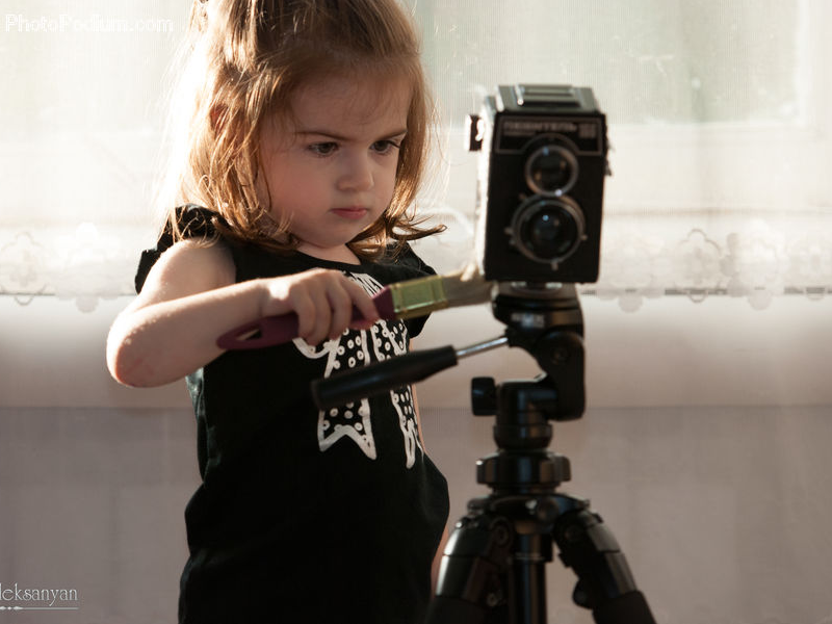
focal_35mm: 236
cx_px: 378
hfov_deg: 8.4
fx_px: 5661
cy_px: 312
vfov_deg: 6.3
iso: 200
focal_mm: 145
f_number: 2.8
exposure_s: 1/80
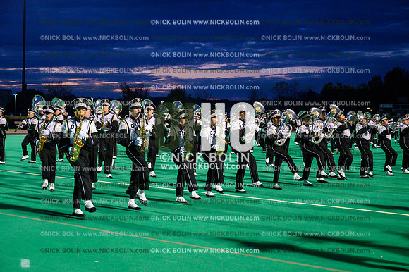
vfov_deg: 25.5
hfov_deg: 37.5
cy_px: 136
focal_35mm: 53
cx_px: 204
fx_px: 602
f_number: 4
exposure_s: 1/500
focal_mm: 53
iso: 6400
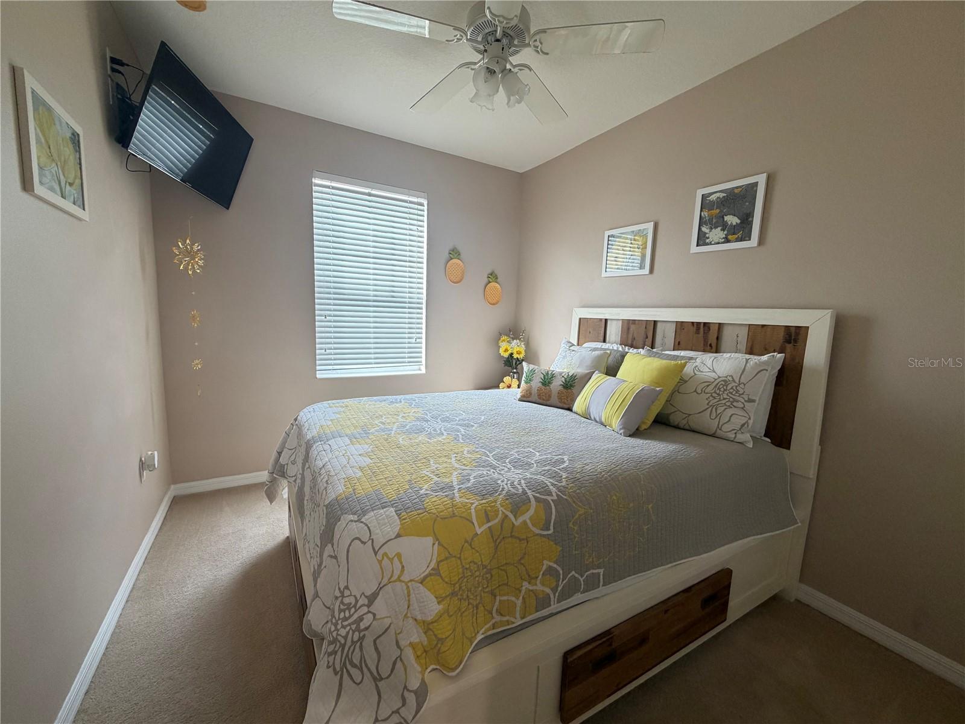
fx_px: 390
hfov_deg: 102.1
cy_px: 362
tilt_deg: -7.1
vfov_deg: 85.7
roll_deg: -2.2
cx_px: 482
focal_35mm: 14
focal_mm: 2.22
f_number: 2.2
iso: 160
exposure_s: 1/120
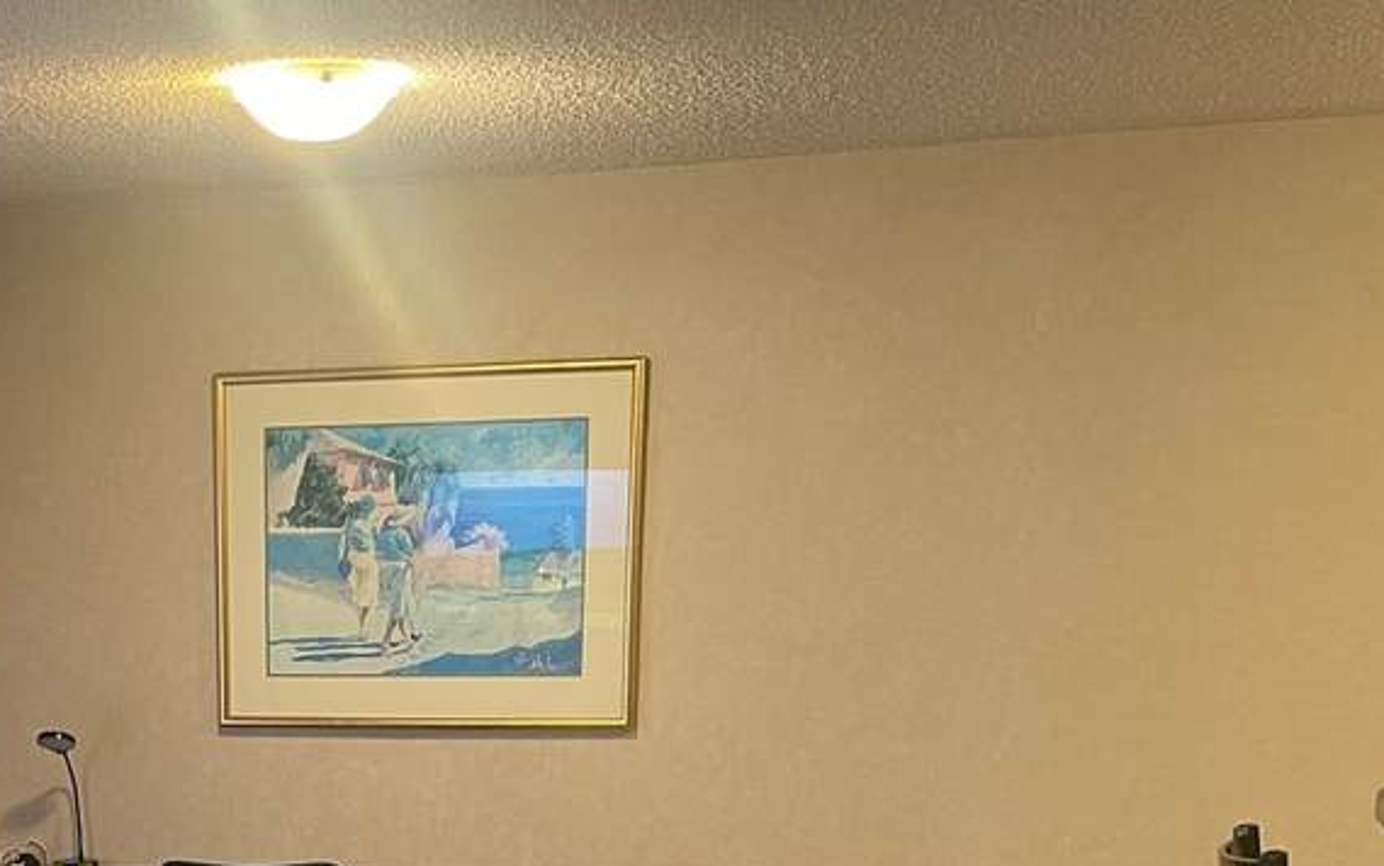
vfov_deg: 19.3
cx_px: 202
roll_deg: +1.2
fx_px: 2339
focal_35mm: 62
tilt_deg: -13.3
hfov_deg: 31.7
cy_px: 1148
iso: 320
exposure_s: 1/60
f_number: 1.6
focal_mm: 4.2
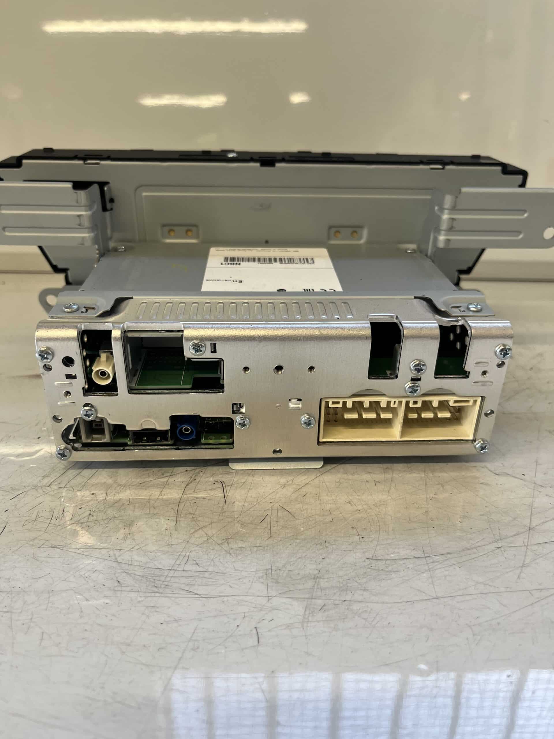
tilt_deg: -20.4
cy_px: 370
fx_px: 555
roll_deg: -0.6
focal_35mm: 26
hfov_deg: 53.1
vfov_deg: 67.3
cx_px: 277
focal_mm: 5.1
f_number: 1.6
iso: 64
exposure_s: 1/121
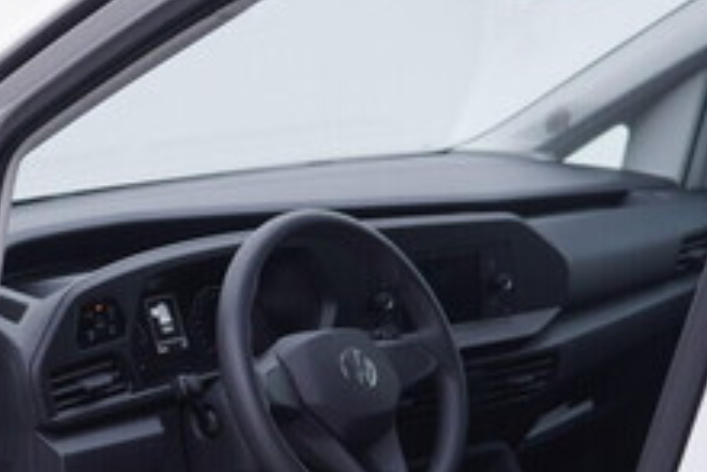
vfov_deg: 15.0
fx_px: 1769
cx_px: -35
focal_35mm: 90
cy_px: 425
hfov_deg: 21.6
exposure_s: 1/60
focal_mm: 24
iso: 125
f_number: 3.5
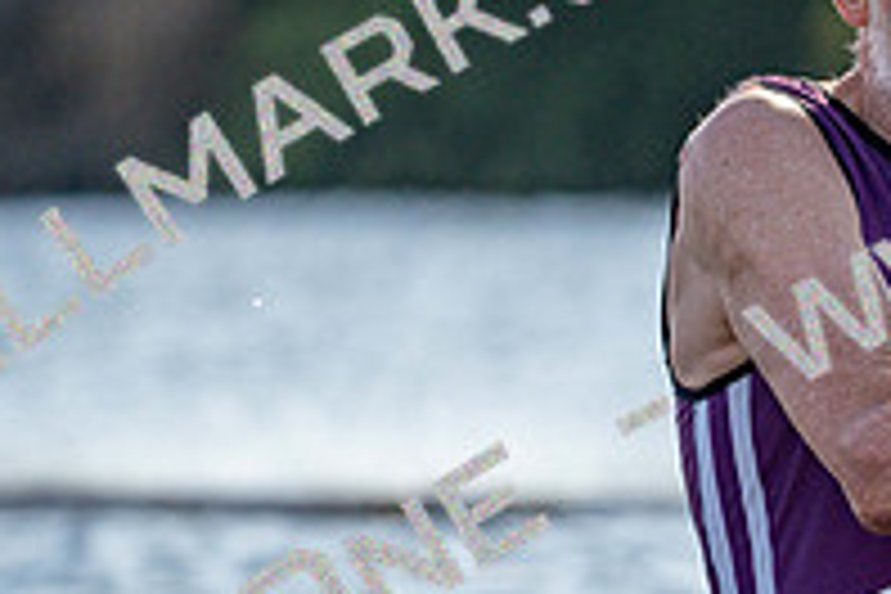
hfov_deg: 2.6
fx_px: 19402
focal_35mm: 784
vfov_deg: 1.8
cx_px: 1300
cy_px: 394
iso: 250
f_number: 5.6
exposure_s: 1/1600
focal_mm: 268
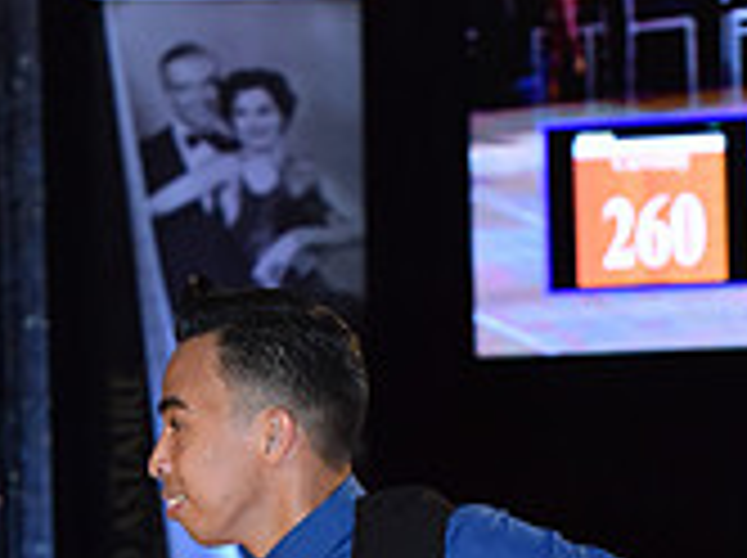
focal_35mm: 353
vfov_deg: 4.2
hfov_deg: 5.6
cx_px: 646
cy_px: 792
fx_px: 7607
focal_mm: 105
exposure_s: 1/320
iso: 2000
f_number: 5
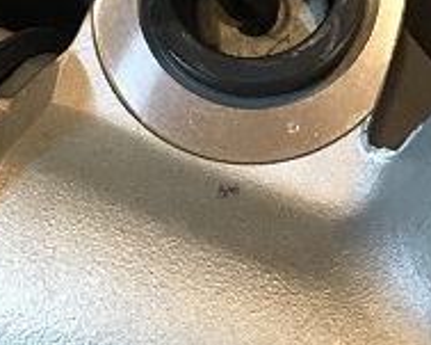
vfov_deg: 17.9
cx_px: 239
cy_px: -106
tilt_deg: -66.9
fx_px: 1020
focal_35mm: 80
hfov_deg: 23.8
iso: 500
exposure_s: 1/15
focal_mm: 4.15
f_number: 2.2
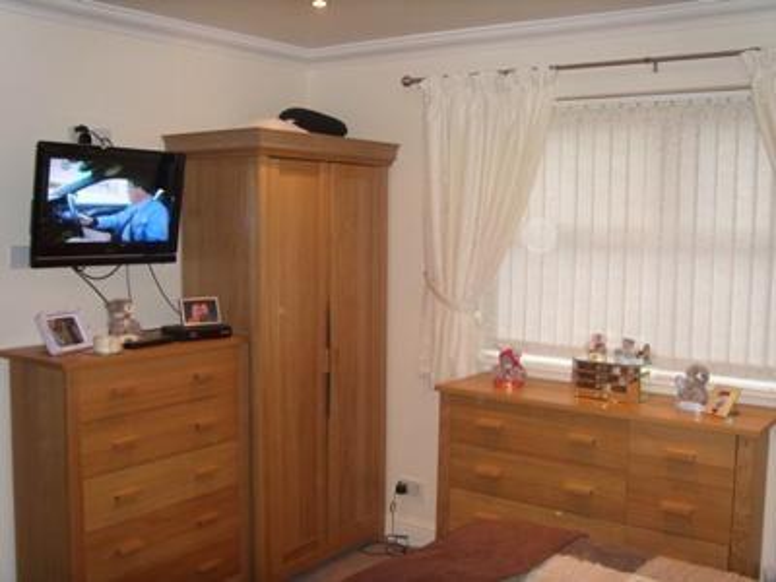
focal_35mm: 31
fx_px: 695
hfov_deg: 58.4
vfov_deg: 45.4
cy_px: 291
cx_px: 388
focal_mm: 6.3
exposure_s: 1/30
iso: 200
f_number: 3.5
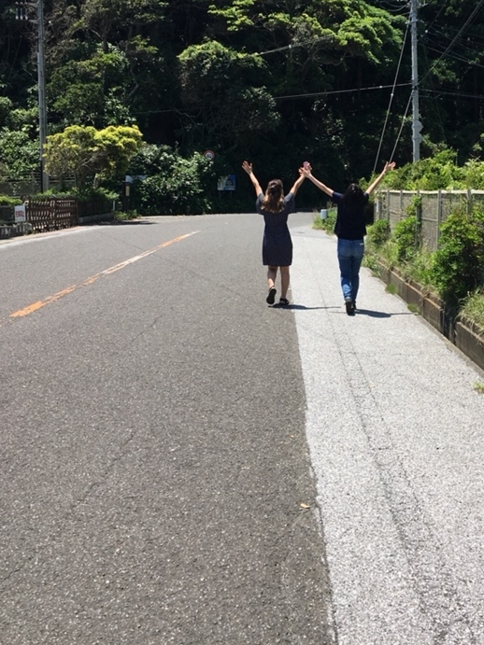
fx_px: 802
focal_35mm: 43
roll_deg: +0.4
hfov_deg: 33.4
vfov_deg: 43.1
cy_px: 199
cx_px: 314
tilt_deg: +1.4
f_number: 2.2
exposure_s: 1/1282
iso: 25
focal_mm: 4.15
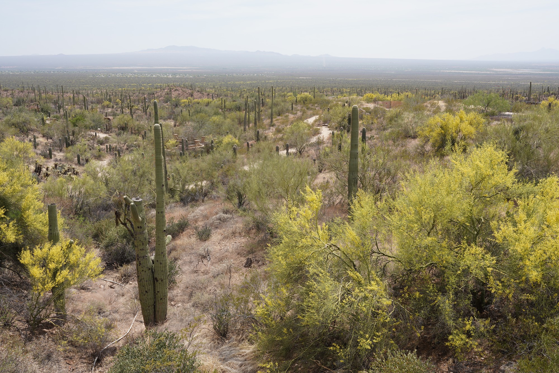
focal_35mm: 38
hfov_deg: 50.7
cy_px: 186
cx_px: 280
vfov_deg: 35.1
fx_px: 590
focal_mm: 38
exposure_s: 1/100
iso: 100
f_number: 13
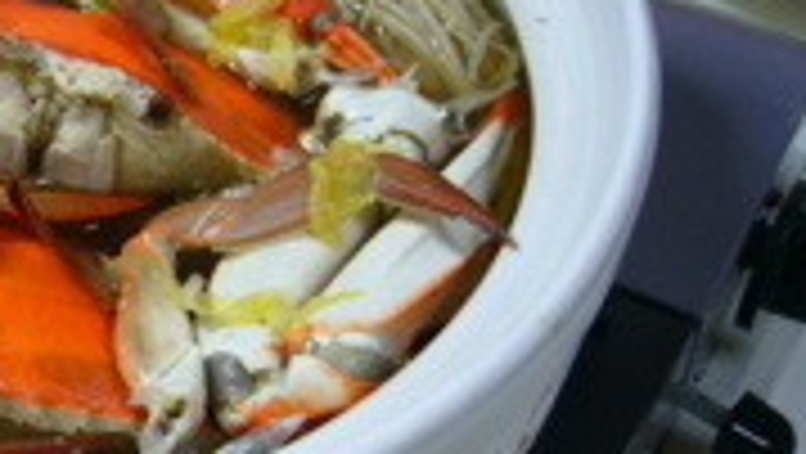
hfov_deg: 23.8
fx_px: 1818
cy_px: 220
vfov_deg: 14.3
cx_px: -14
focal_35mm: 85
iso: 125
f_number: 2.8
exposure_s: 1/15
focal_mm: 5.8
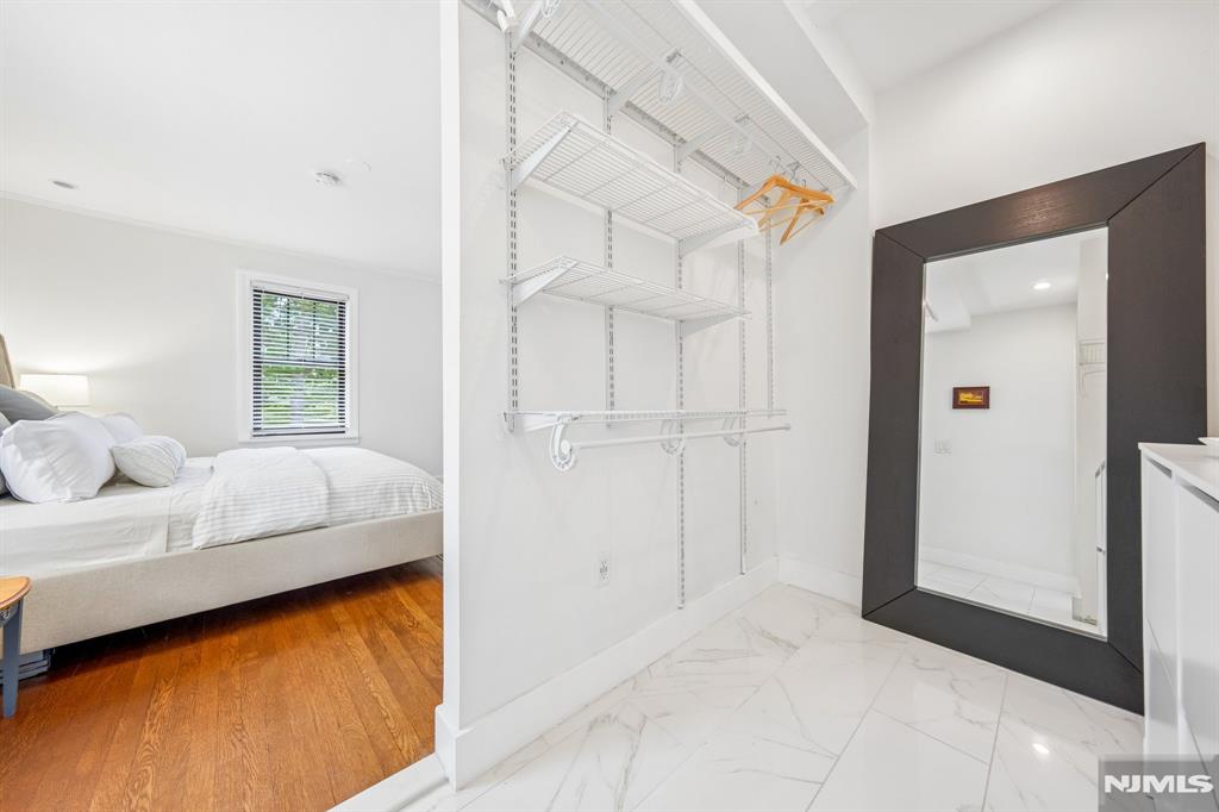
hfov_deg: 112.6
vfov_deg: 90.0
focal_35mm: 12
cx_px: 610
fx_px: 406
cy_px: 406
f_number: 4
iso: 250
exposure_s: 1/30
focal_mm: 8
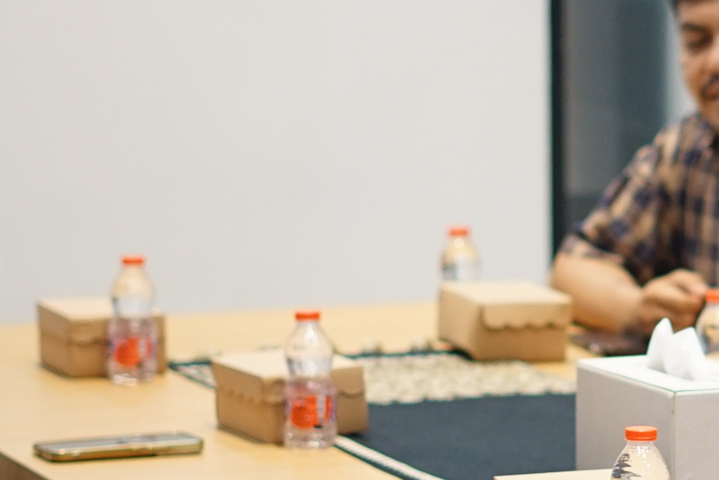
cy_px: 352
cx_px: 952
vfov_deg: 6.5
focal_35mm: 211
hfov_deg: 9.6
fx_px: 4214
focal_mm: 50
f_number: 1.8
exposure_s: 1/100
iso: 640
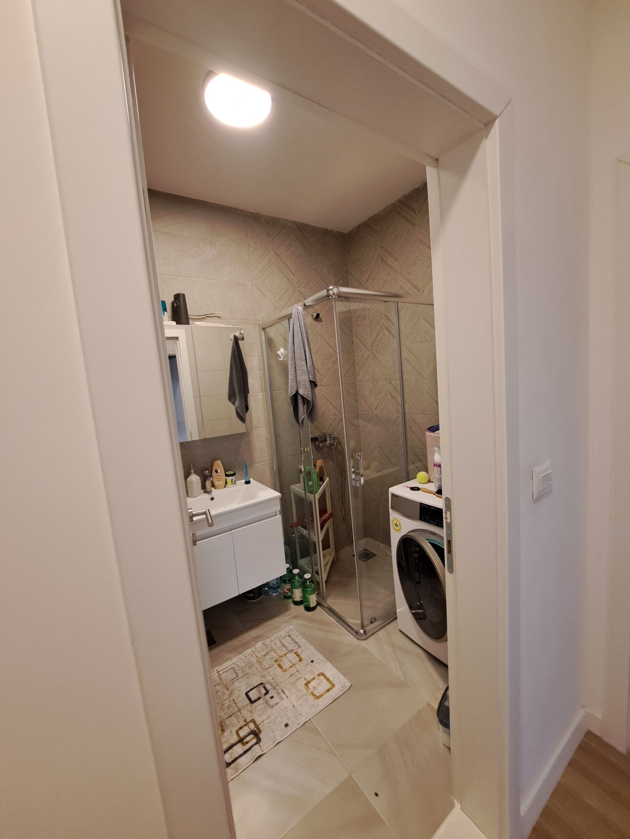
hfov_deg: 89.9
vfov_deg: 106.2
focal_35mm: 13
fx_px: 315
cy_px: 420
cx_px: 315
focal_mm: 1.74
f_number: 2.2
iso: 200
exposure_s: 1/50
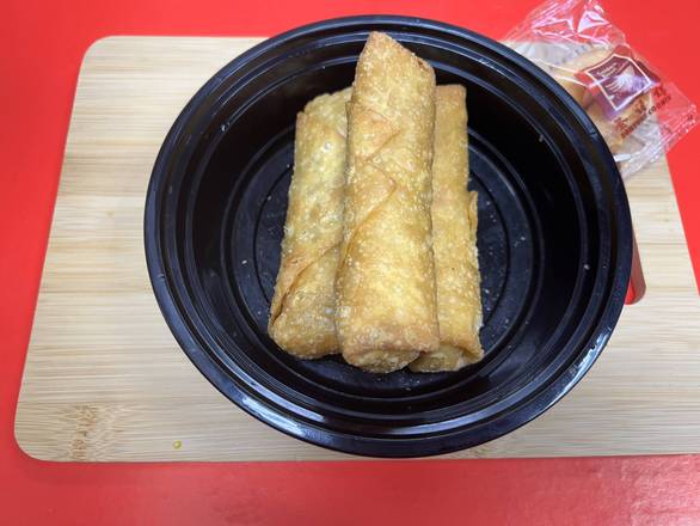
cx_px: 350
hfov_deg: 67.3
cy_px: 263
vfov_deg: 53.1
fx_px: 526
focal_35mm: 26
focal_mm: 5.7
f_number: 1.5
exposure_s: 1/60
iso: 80
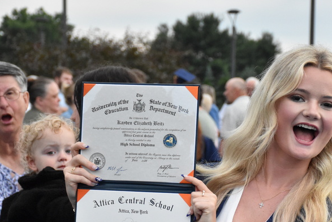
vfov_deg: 10.1
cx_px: 215
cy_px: 185
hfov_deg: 15.1
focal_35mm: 136
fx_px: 1255
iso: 4000
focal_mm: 52
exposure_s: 1/500
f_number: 4.8
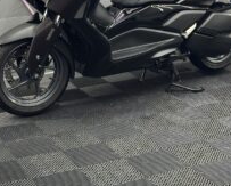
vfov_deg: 17.5
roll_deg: +0.2
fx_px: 589
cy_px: 2
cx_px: 133
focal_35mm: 86
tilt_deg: -8.6
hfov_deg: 22.2
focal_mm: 6.86
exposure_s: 1/50
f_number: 1.78
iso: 100
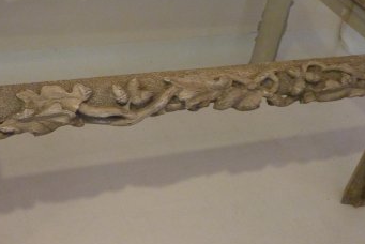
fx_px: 538
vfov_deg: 25.6
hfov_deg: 37.3
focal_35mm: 53
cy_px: 116
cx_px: 140
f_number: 3.4
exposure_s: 1/20
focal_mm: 4.7
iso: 400
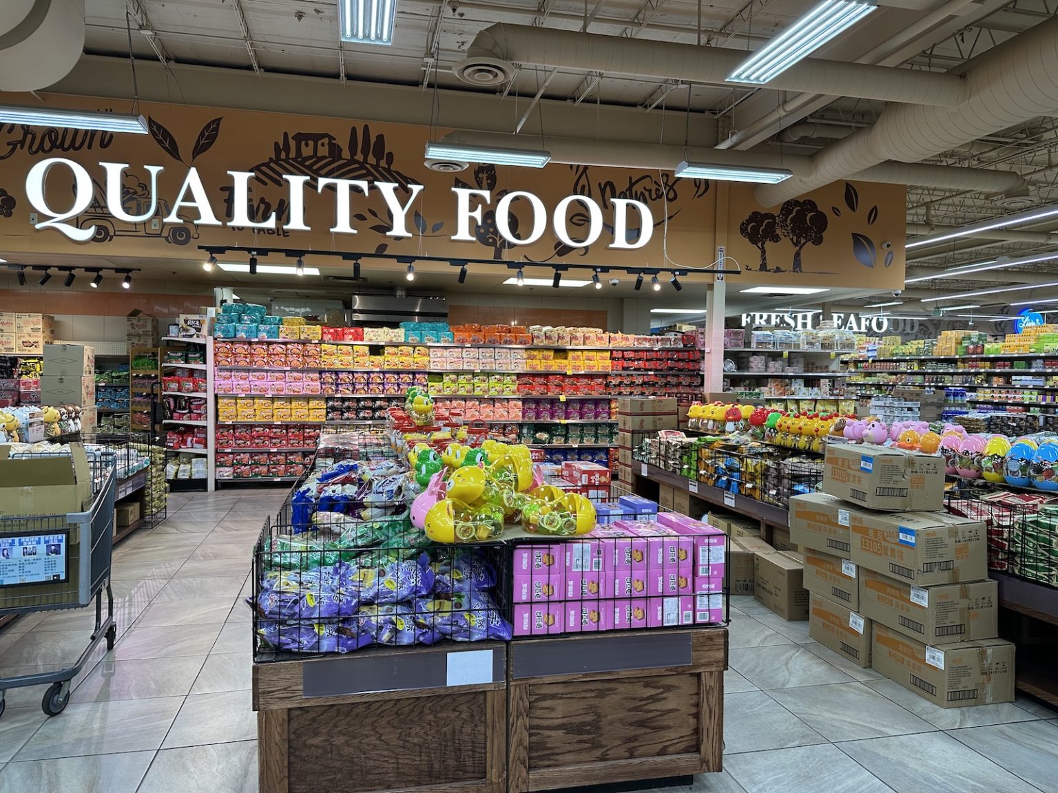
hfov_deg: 71.6
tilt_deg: -1.5
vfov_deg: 56.8
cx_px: 529
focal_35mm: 24
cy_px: 396
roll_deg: -1.2
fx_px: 734
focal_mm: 6.86
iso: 100
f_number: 1.78
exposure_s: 1/120
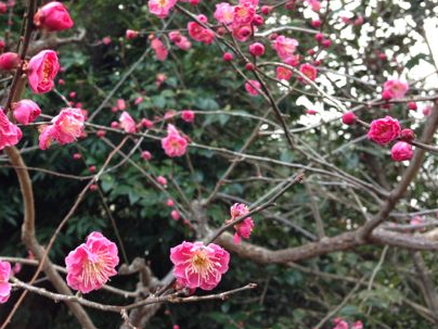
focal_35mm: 49
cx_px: 142
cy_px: 99
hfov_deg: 38.4
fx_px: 620
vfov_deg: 29.4
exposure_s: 1/60
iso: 64
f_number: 2.4
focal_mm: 4.13
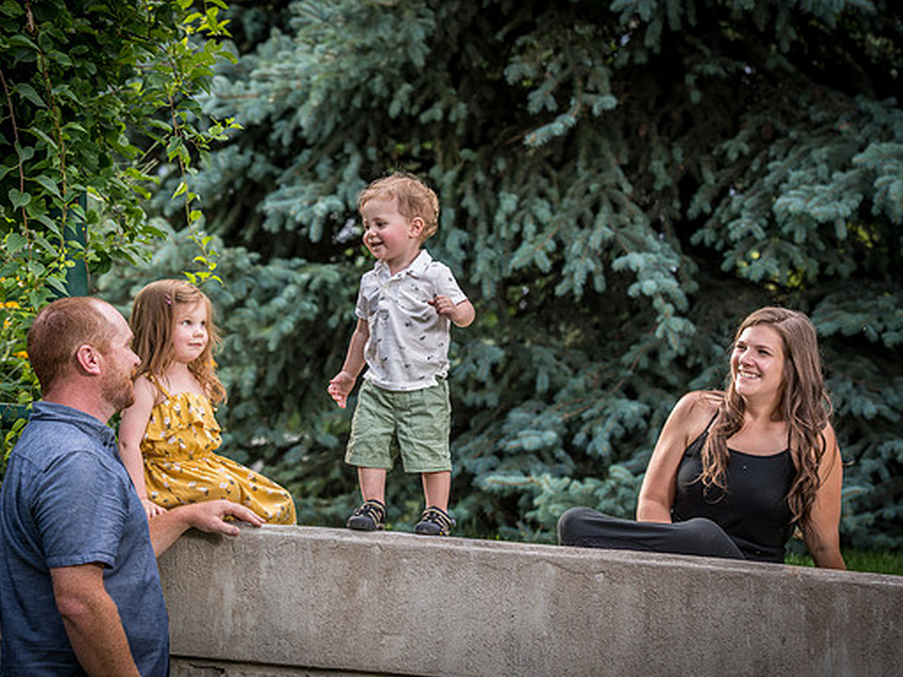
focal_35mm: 107
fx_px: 2791
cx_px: 421
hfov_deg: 18.4
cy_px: 340
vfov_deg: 13.8
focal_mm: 98
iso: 250
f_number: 5
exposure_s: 1/200
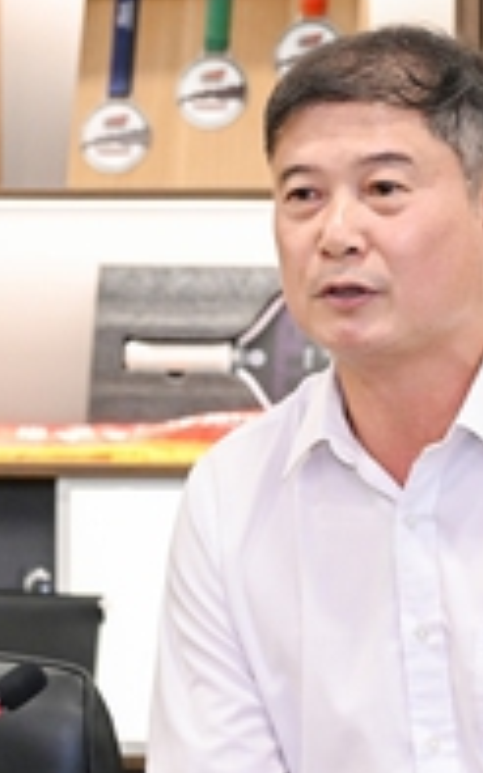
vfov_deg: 9.1
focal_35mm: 229
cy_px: 689
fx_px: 4827
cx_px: 463
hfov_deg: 5.7
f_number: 4.5
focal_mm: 69
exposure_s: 1/125
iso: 2000
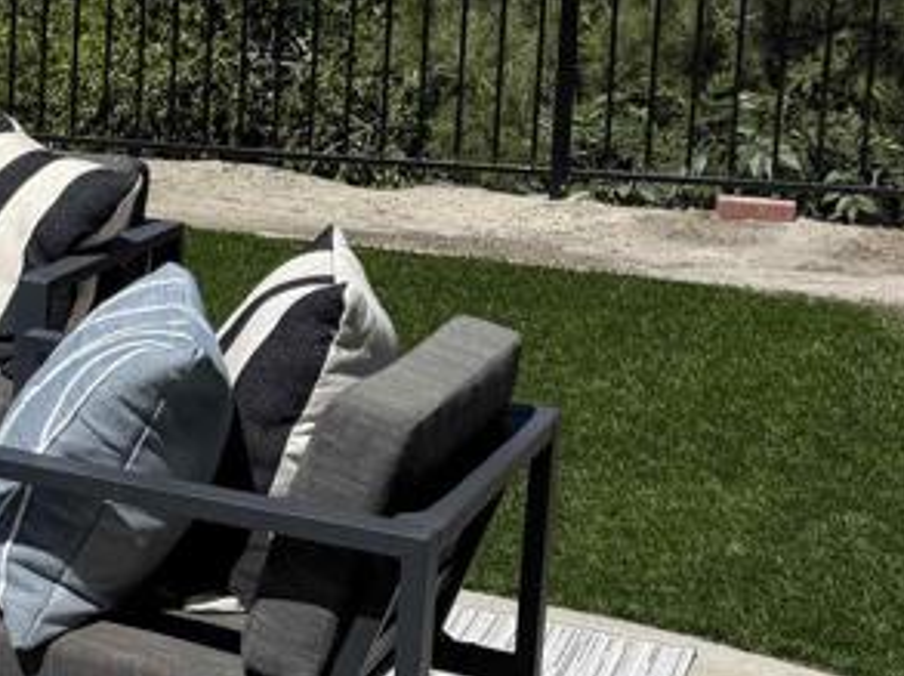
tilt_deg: -8.1
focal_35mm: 84
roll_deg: -0.1
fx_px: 2191
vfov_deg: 17.3
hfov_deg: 19.3
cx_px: -574
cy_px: 86
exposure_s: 1/7092
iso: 80
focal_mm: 6.76
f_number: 1.78
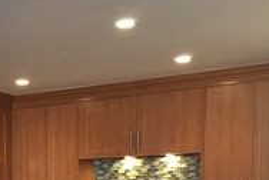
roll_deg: +0.8
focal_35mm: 82
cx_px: 10
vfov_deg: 15.6
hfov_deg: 23.8
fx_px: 614
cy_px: 257
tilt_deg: -4.3
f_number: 2.2
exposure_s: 1/30
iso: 160
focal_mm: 4.15
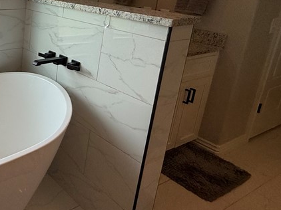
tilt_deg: -13.6
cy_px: 37
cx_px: -26
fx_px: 276
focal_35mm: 34
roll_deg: -2.3
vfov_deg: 39.8
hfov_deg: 42.7
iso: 50
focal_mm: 2.22
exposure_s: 1/590
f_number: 2.2
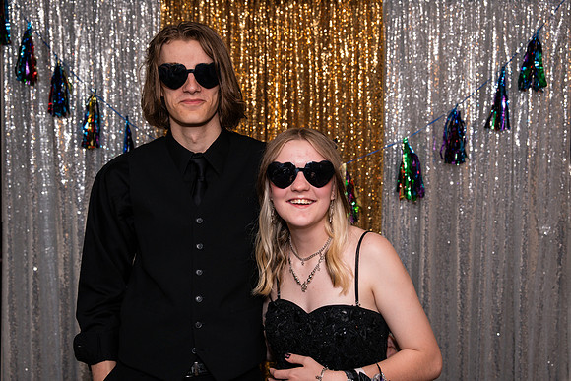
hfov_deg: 42.0
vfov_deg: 28.8
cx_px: 292
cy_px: 191
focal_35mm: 47
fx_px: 743
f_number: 4
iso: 400
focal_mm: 45
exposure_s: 1/250
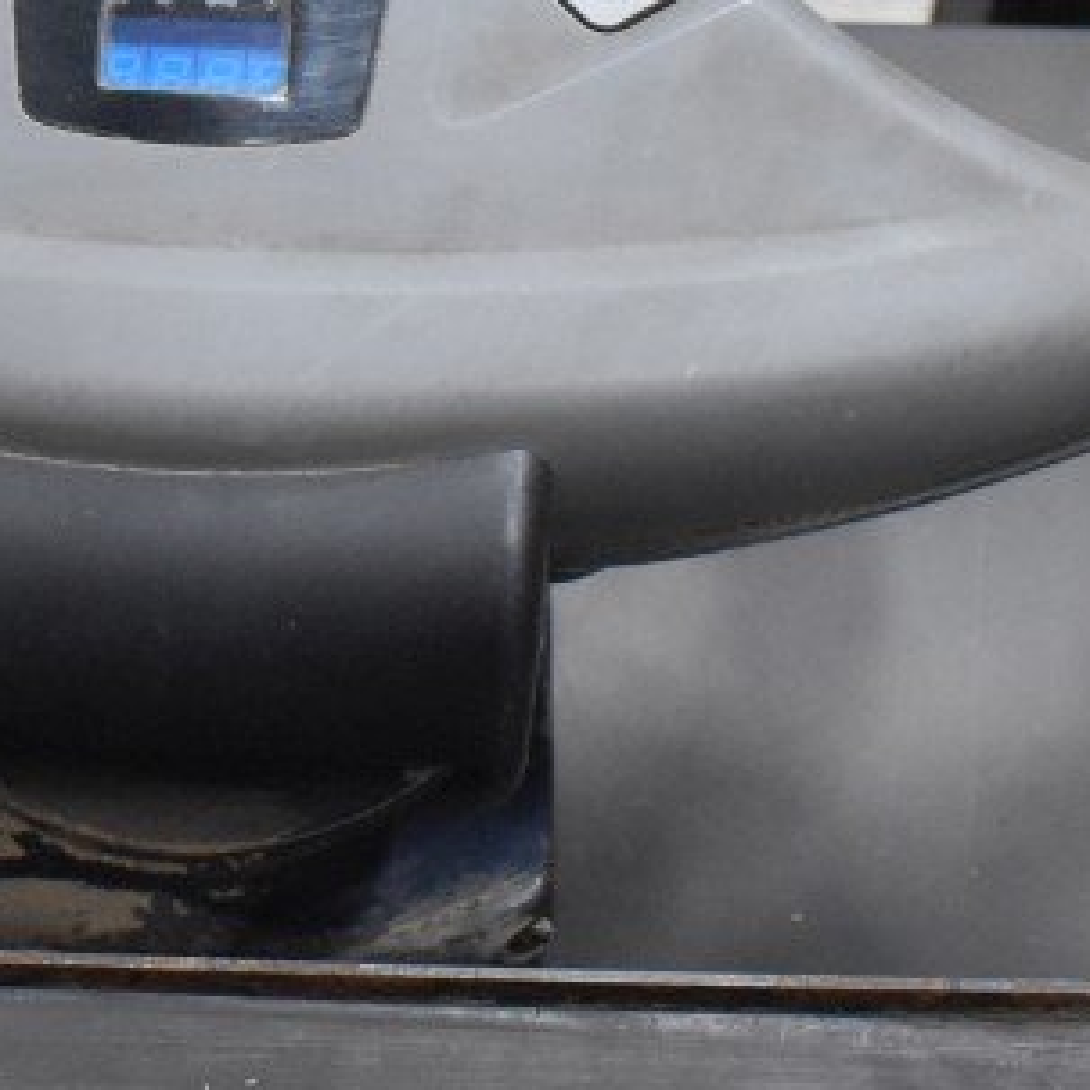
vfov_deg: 18.6
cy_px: -4
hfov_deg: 18.9
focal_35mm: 91
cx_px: 187
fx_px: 3242
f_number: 5
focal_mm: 18
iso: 1600
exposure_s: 1/40
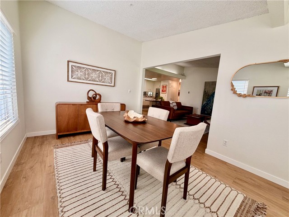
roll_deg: -4.2
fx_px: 117
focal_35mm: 14
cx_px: 144
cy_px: 108
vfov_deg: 85.7
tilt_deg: -7.0
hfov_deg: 102.1
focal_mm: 2.22
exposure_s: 1/121
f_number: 2.2
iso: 64
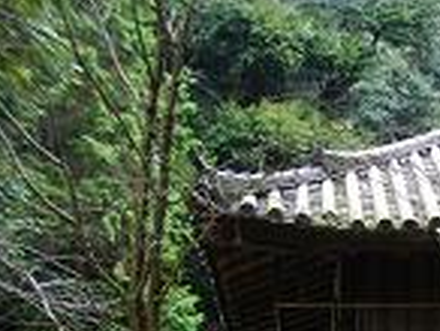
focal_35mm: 85
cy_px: 412
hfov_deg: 21.0
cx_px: 562
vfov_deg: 16.6
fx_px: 1082
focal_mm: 5.7
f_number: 2.9
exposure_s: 1/50
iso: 351
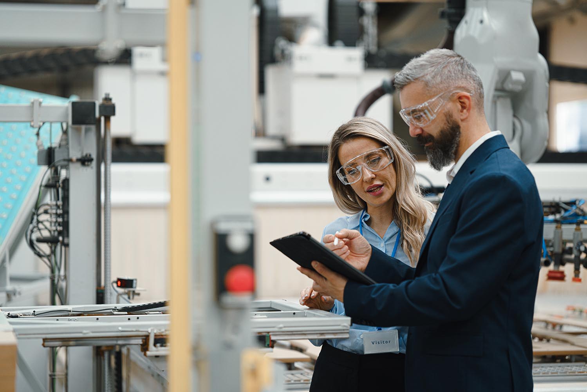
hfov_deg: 23.9
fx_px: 1386
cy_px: 196
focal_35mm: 85
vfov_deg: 16.1
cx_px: 294
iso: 250
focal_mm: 85
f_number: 2
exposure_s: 1/250
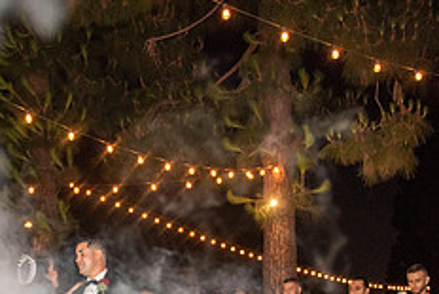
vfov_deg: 20.9
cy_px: 363
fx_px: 732
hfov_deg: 32.2
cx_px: 66
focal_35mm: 60
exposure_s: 1/125
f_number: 2.8
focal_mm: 24
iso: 1250
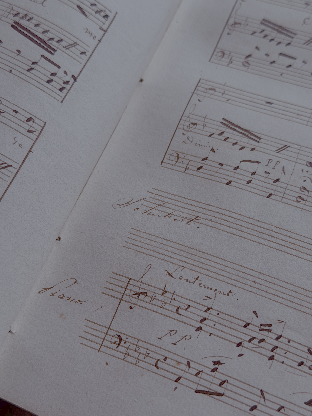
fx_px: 577
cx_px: 156
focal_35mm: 48
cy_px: 208
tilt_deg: -63.1
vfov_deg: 39.7
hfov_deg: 30.3
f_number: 1.78
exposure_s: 1/409
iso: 64
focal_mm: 6.76
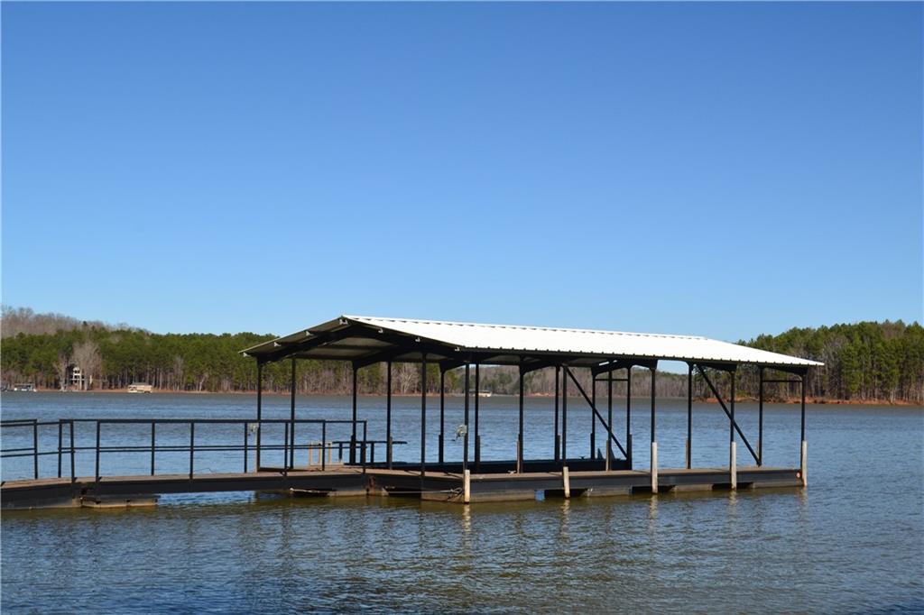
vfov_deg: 22.6
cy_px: 308
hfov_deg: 33.4
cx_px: 462
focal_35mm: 60
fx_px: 1539
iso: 400
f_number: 11
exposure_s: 1/320
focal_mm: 40
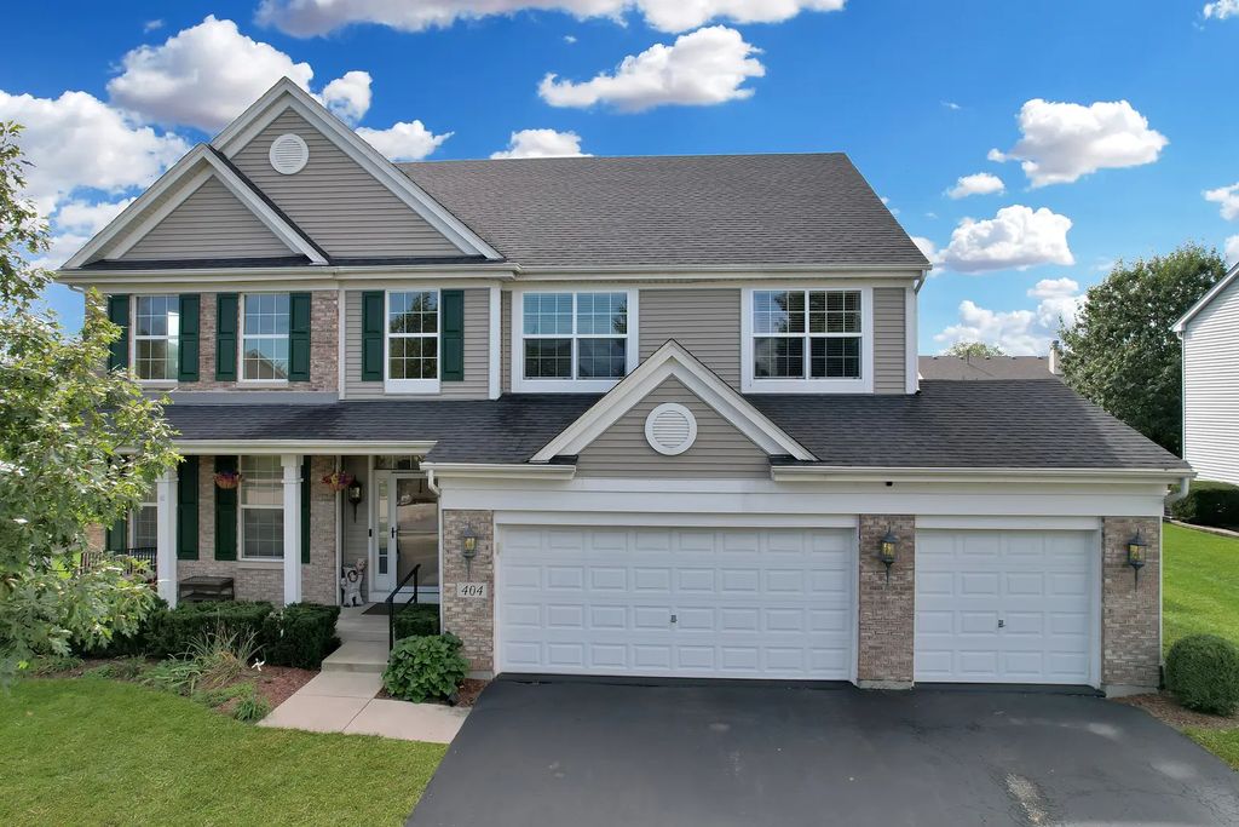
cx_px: 620
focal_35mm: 22
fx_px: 757
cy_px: 414
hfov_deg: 78.6
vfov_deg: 57.2
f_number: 2.8
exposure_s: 1/320
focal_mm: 8.38
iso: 110
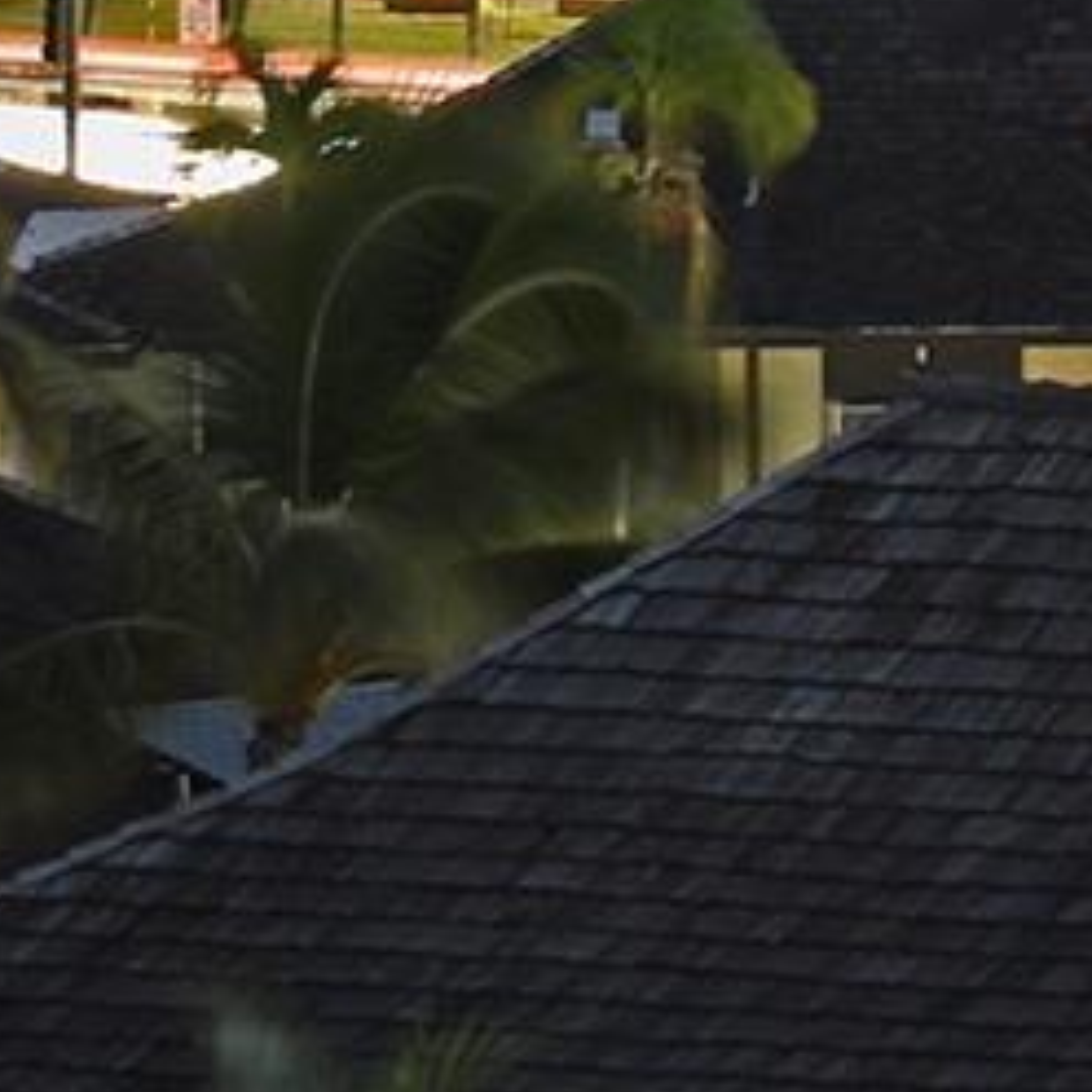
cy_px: -823
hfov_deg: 3.0
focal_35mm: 575
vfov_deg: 3.0
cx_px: 3100
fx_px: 20522
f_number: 8
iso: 100
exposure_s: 25
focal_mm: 70
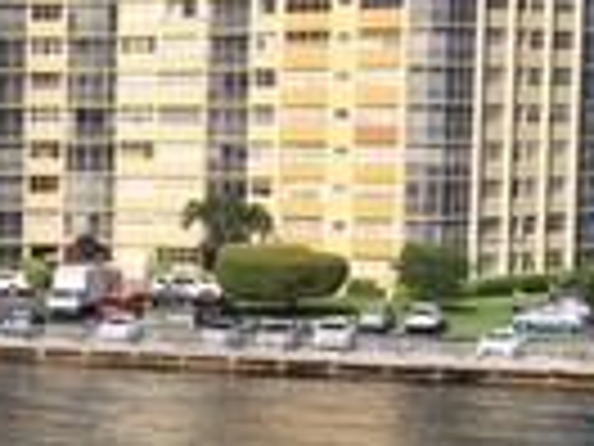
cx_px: -423
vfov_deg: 10.5
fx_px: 2420
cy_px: 356
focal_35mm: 141
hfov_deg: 12.9
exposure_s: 1/1425
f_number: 2.2
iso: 25
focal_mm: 4.15
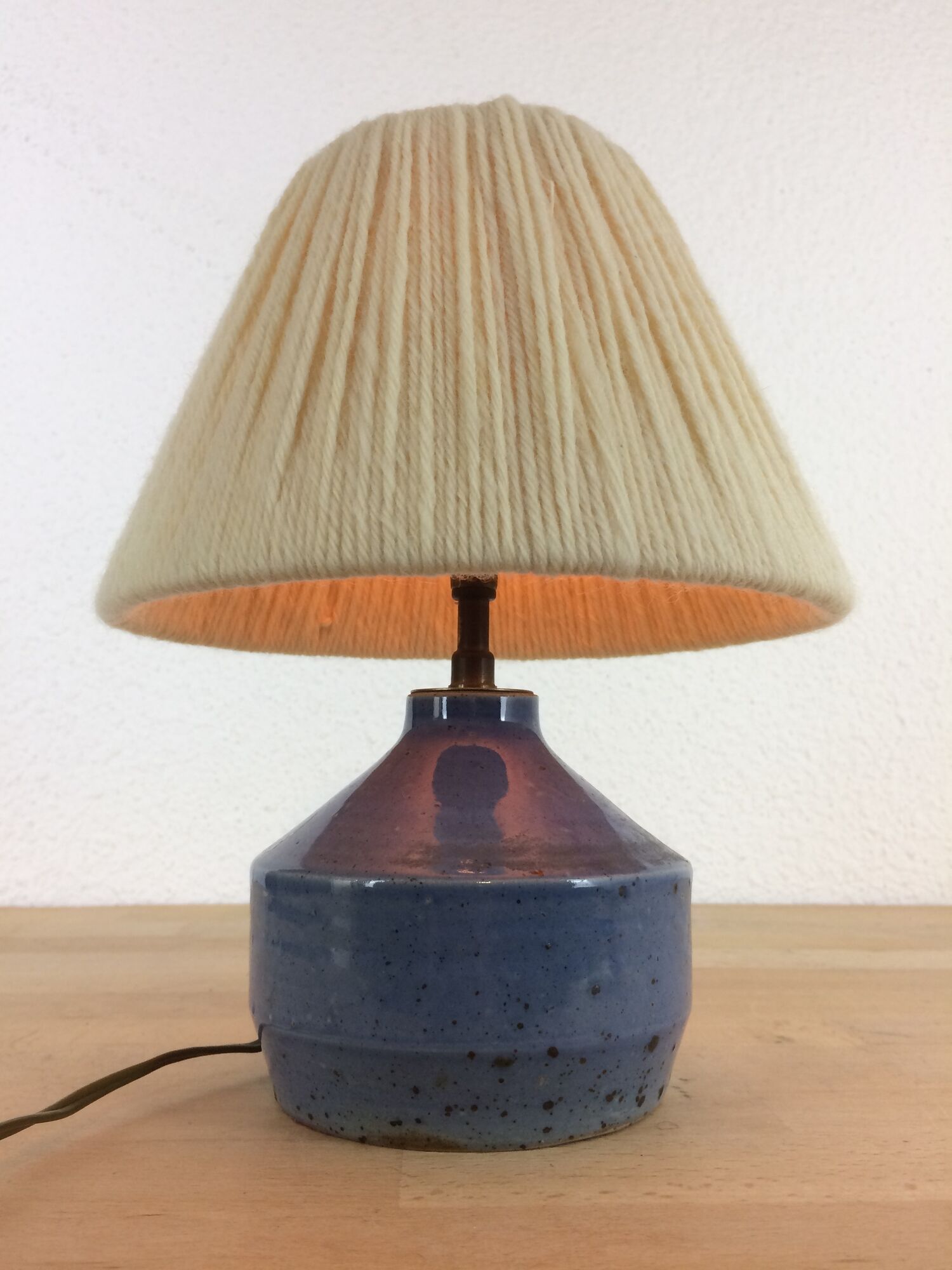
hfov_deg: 48.2
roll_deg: +0.7
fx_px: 1063
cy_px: 635
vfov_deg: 61.7
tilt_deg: +5.3
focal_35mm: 29
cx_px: 476
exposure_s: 1/33
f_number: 2.2
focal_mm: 4.15
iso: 40
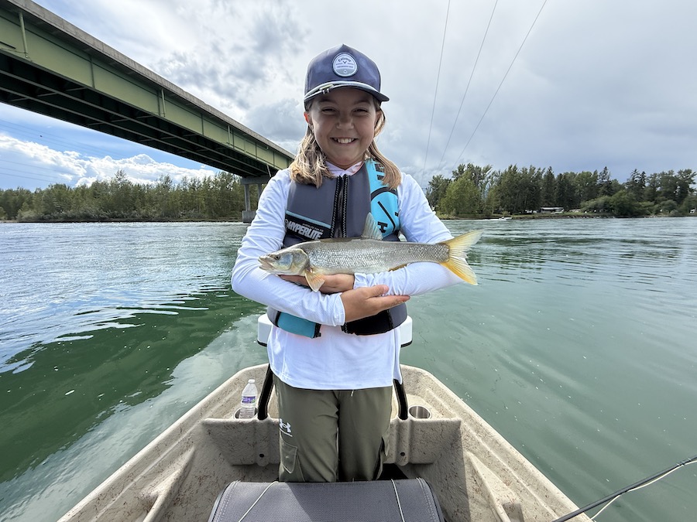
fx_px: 282
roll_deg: +0.2
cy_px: 261
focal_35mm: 14
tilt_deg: -8.9
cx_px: 348
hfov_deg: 102.1
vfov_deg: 85.7
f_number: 2.2
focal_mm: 2.22
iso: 50
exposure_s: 1/901
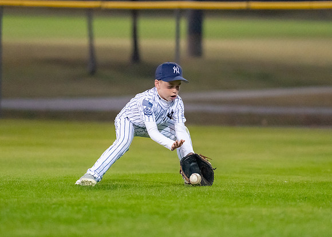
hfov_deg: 5.5
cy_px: 131
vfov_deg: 4.0
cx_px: 185
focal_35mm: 364
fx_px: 3436
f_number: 2.8
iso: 4000
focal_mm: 200
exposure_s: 1/1000
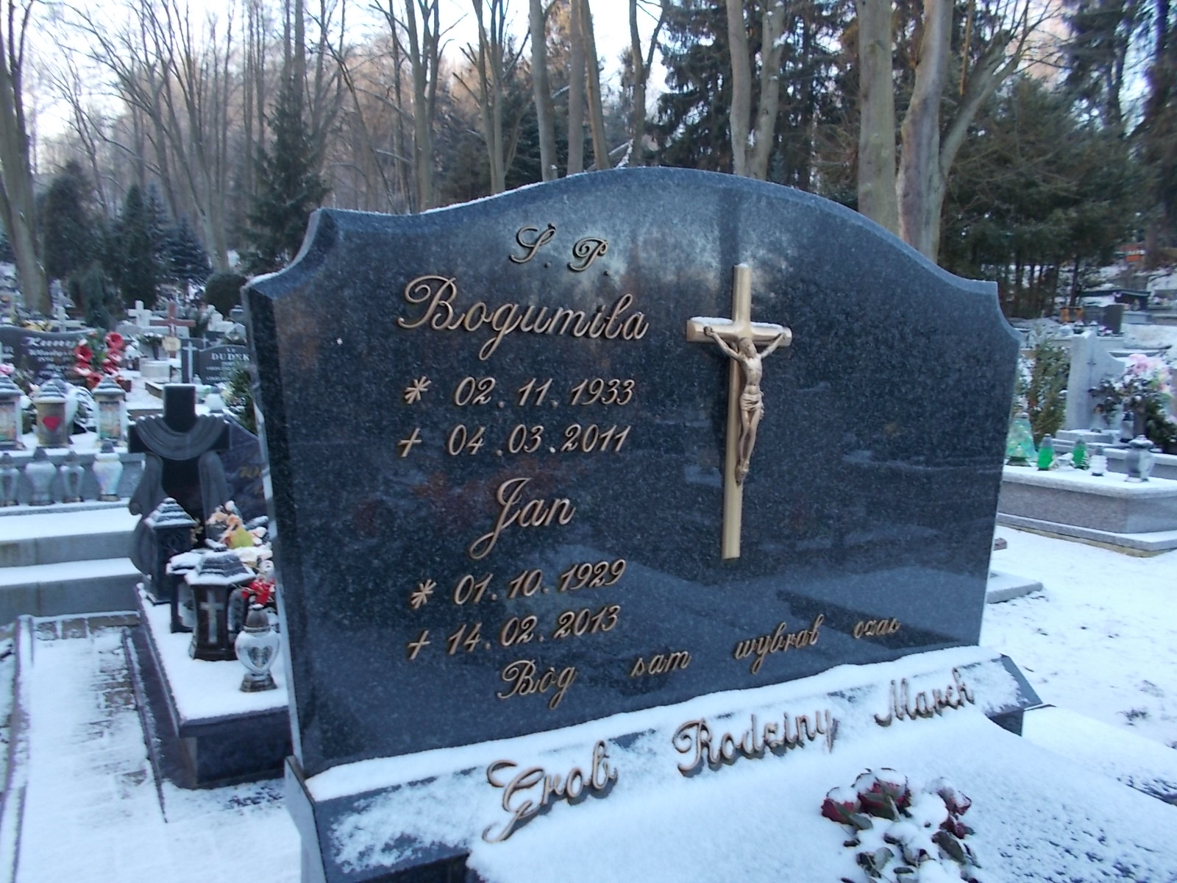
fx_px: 884
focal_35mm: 26
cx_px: 588
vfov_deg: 53.1
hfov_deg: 67.3
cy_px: 442
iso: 80
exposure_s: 1/50
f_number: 3.2
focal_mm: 4.6
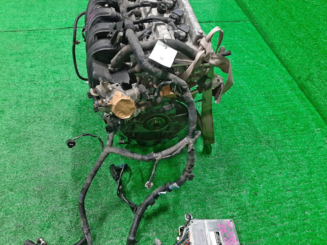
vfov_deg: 53.1
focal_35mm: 26
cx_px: 164
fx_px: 246
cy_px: 122
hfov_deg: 67.3
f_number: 1.7
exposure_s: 1/50
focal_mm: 3.93
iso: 165
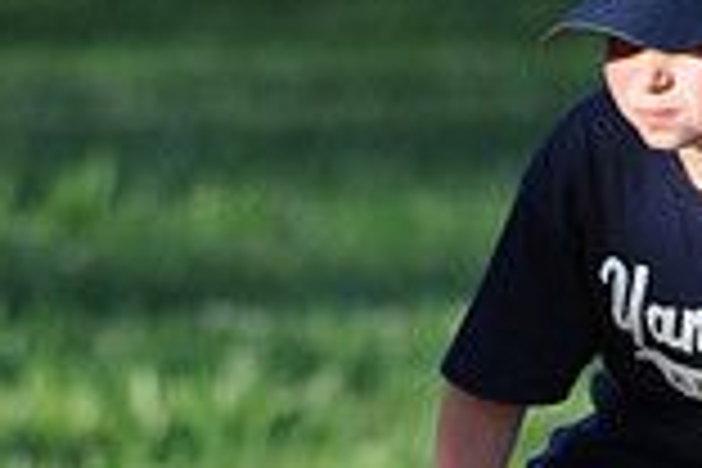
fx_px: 32484
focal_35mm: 1666
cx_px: 556
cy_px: 914
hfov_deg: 1.2
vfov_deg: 0.8
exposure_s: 1/2000
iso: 800
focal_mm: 300
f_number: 4
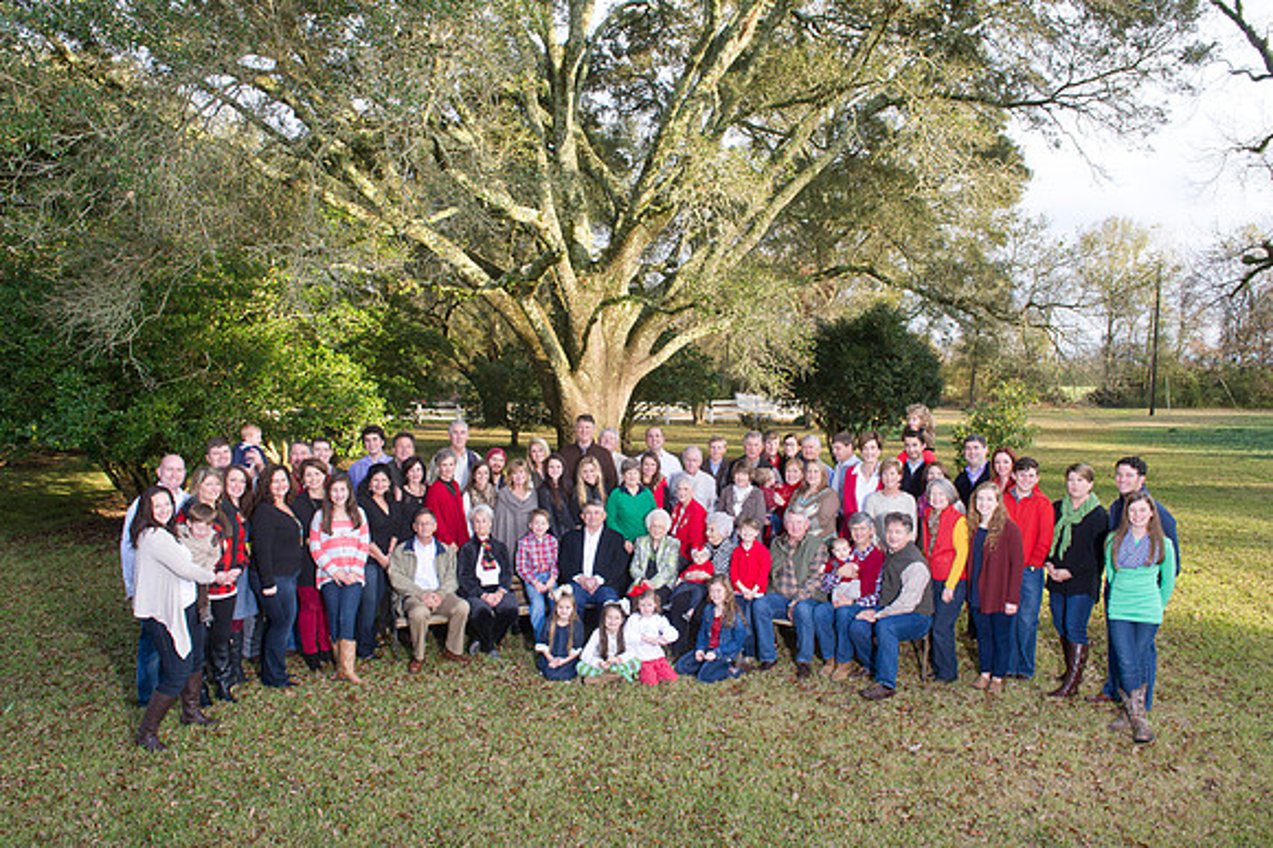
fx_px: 848
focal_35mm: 24
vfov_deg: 53.1
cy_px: 424
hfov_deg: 73.8
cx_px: 636
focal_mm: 24
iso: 1000
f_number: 9
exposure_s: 1/250
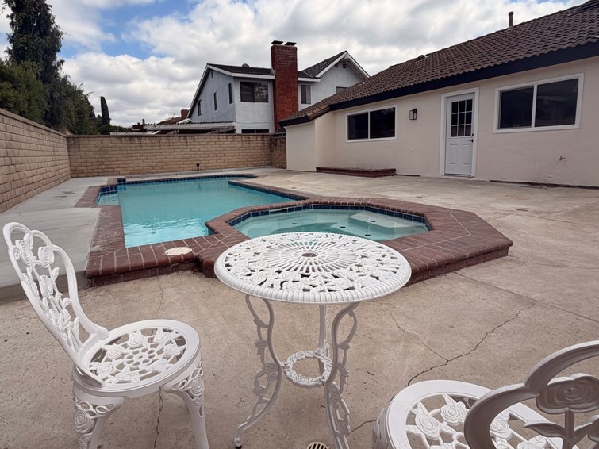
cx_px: 270
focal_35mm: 19
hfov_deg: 84.4
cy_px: 192
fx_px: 329
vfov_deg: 68.3
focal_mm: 2.22
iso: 20
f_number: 2.2
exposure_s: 1/1235
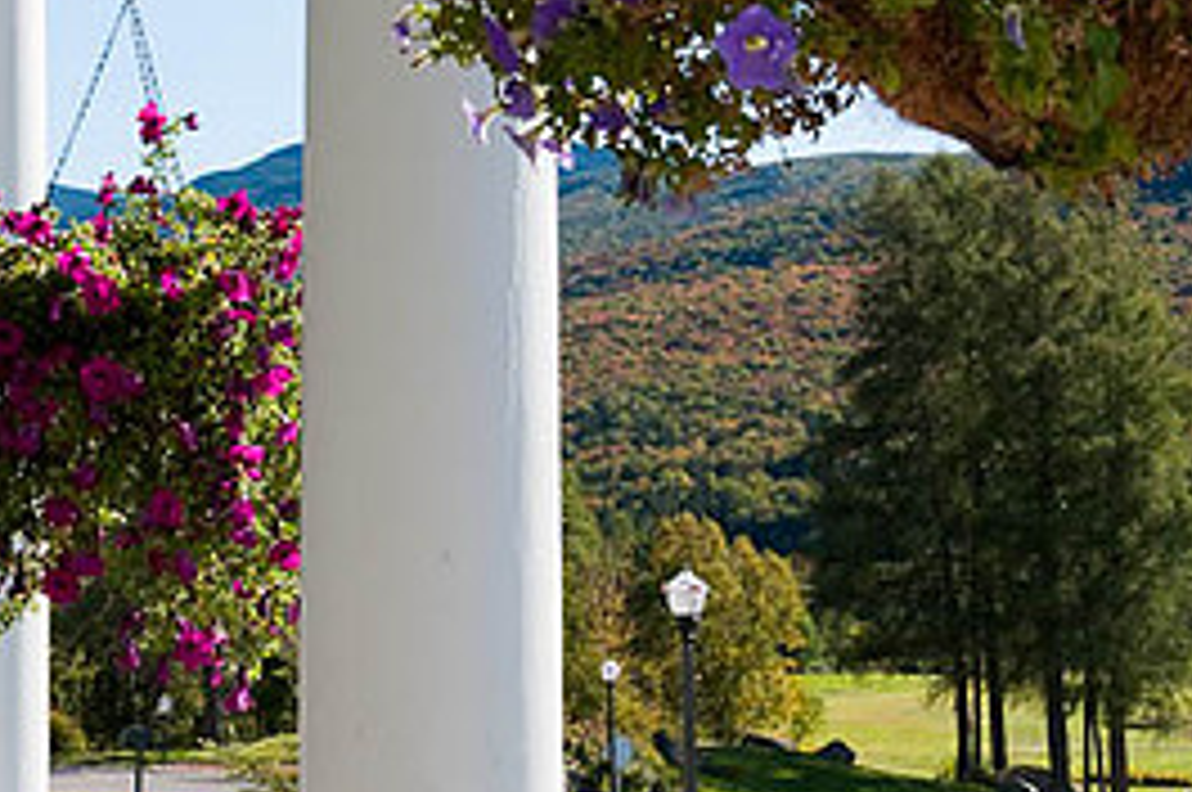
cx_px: 459
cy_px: 374
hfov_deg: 22.1
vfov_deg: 14.8
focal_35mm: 92
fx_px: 3042
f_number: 18
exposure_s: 1/125
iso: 400
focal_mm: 42
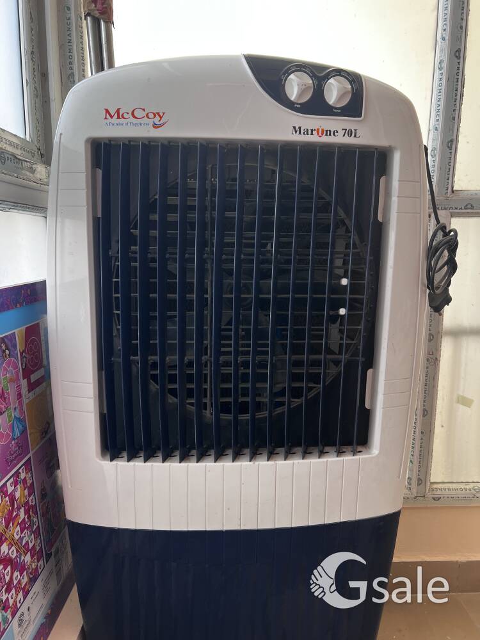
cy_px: 320
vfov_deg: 67.3
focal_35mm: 26
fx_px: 481
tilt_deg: -9.3
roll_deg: +0.3
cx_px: 240
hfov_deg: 53.1
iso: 64
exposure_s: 1/121
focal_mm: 5.7
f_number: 1.5
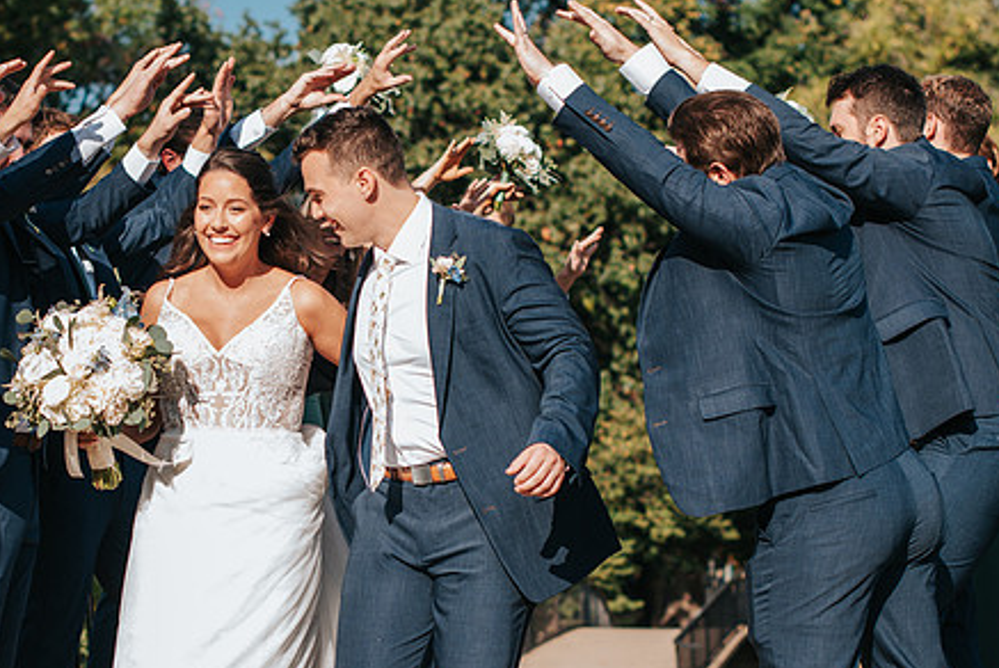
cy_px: 358
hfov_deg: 20.4
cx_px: 379
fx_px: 2777
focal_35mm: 100
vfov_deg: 13.7
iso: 100
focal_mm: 50
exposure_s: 1/640
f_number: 3.5
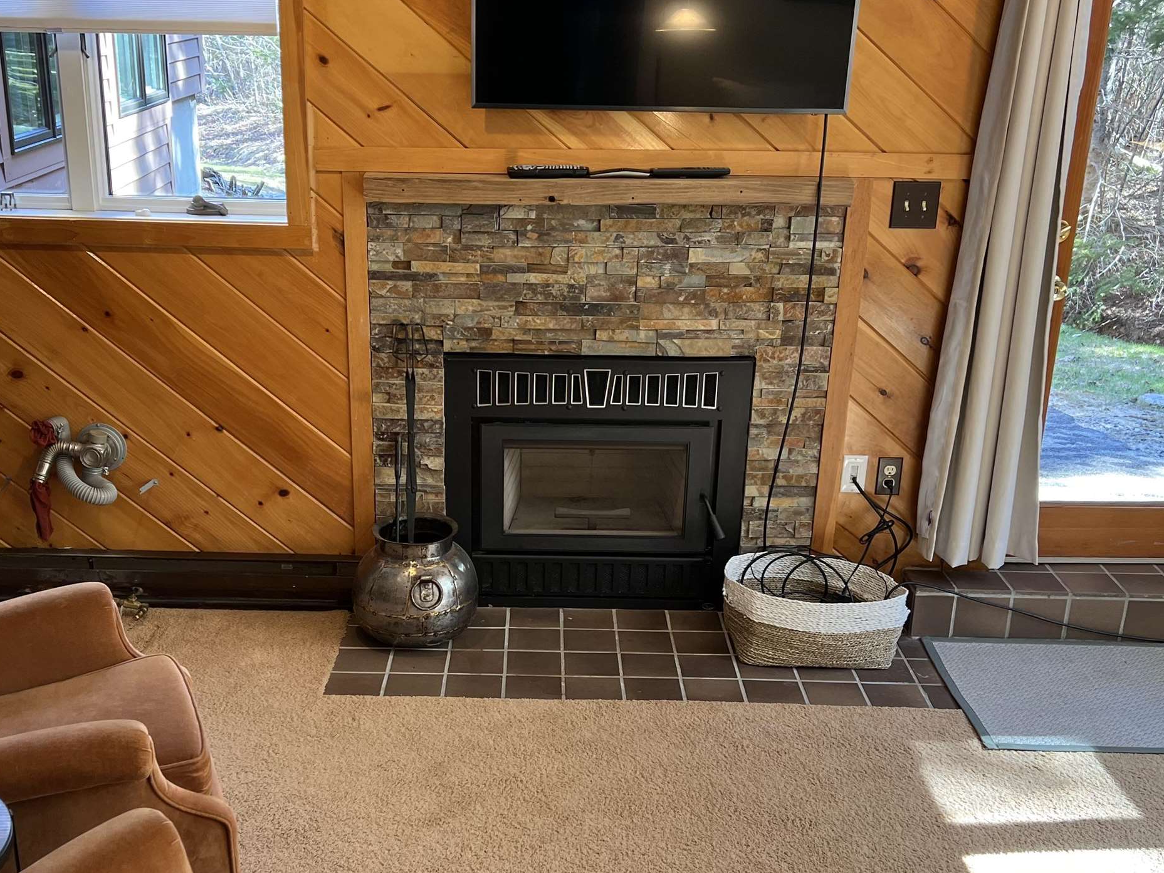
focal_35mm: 43
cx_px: 503
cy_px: 538
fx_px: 1446
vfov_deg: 33.5
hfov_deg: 43.7
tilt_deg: -21.5
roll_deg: +0.0
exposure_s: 1/60
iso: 64
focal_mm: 5.7
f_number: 1.5
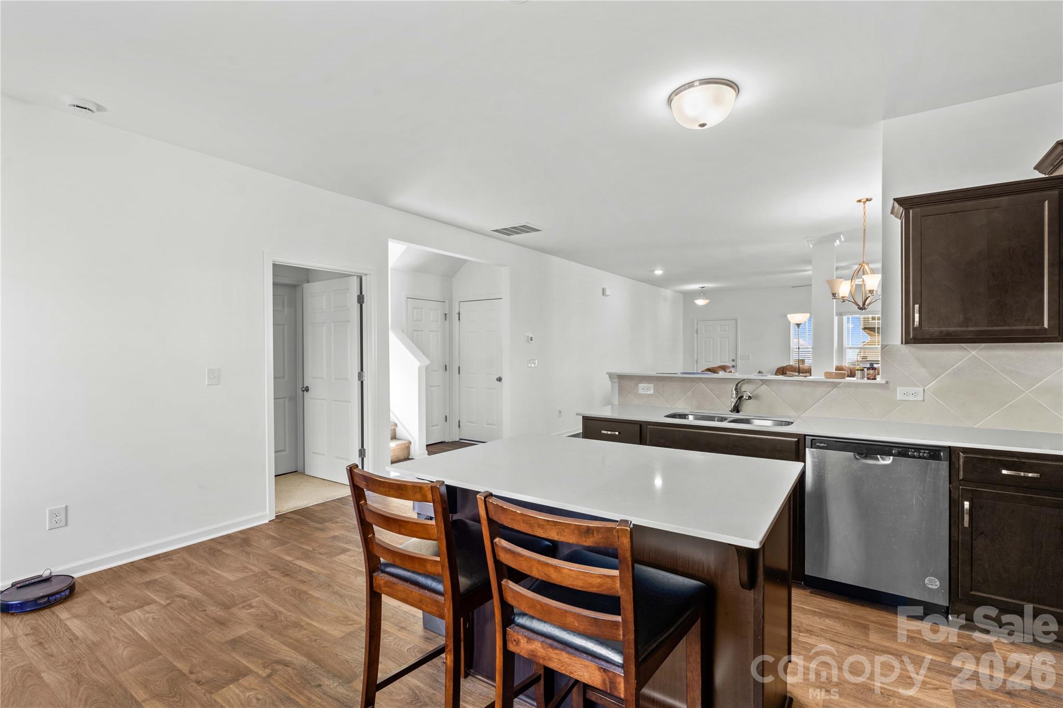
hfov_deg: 96.7
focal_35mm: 16
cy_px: 354
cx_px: 532
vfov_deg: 73.7
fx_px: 472
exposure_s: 1
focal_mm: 16
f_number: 8
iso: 100
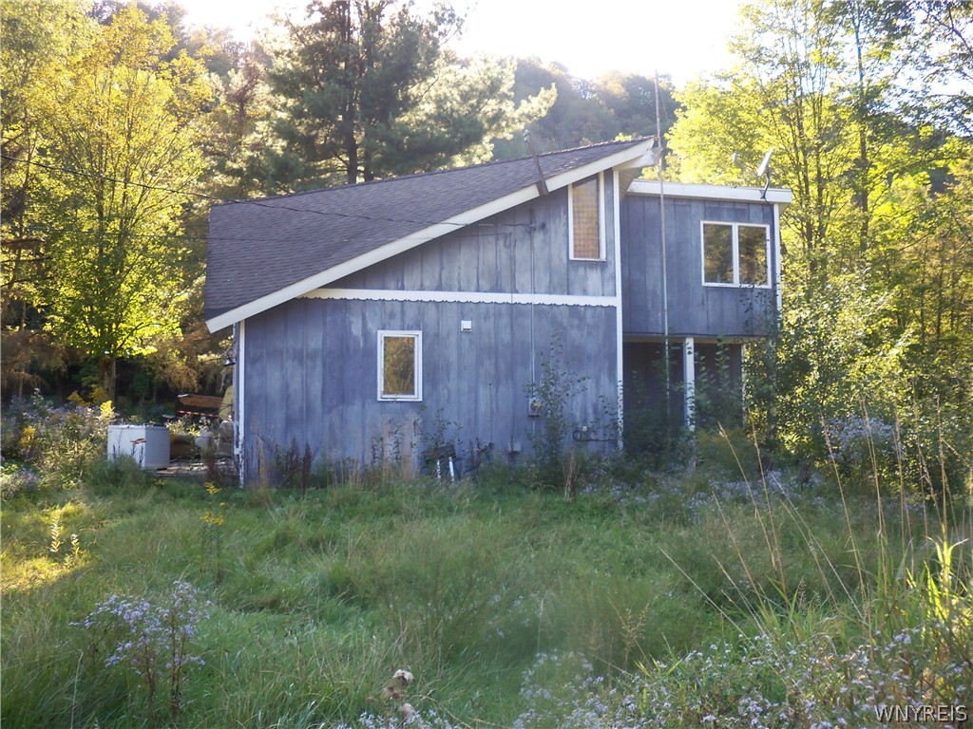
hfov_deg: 49.0
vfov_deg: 37.7
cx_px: 486
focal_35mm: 38
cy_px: 364
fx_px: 1068
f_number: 3.5
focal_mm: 6.3
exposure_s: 1/80
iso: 80
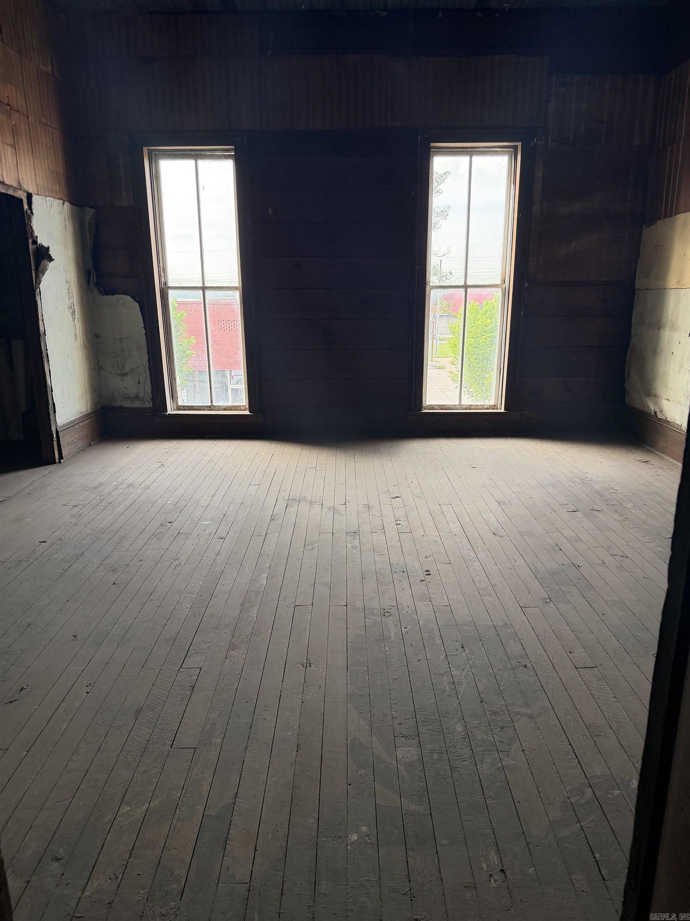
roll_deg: +0.4
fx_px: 638
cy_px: 460
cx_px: 345
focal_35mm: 24
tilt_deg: -15.4
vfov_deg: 71.6
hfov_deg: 56.8
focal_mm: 6.76
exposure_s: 1/152
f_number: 1.78
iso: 200
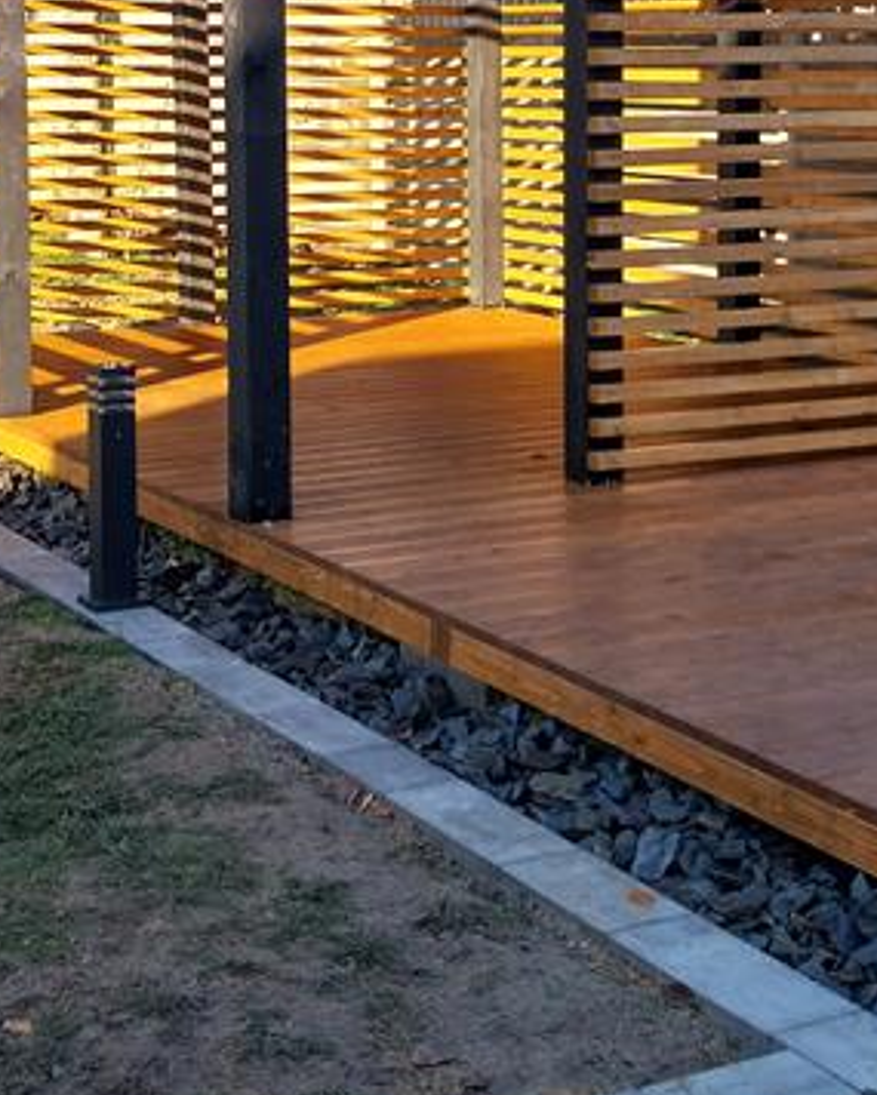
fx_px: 2367
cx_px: 443
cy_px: 249
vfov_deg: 25.7
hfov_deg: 21.0
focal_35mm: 73
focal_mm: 4
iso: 25
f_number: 1.8
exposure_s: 1/315
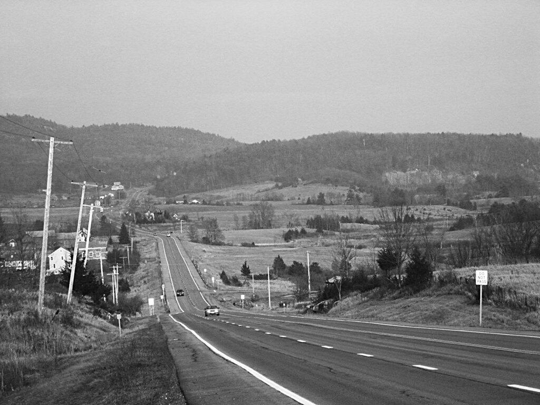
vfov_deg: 10.7
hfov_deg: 14.2
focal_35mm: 139
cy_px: 202
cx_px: 270
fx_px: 2168
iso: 64
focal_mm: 28.23
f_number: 8
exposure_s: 1/180
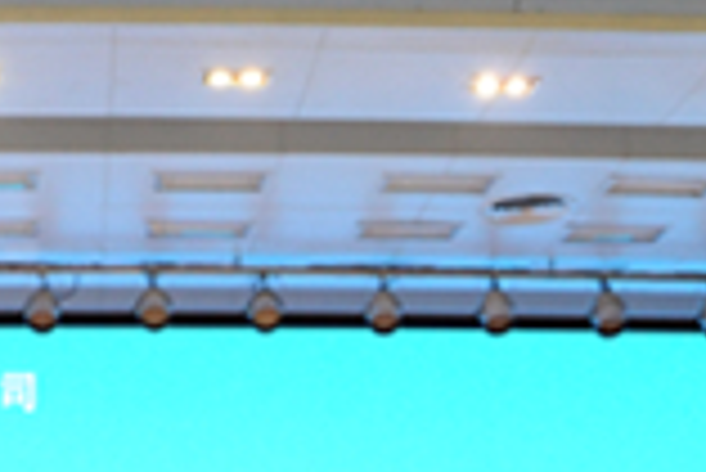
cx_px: 97
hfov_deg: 22.4
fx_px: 1747
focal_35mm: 89
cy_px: 647
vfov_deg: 14.6
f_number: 5
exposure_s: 1/100
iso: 3200
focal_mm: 24
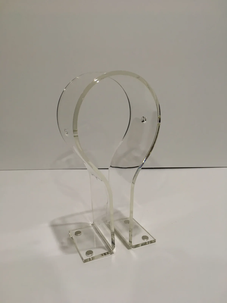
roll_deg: -0.6
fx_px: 254
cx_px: 114
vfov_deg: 61.7
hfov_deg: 48.2
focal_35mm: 29
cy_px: 152
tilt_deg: -15.3
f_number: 2.2
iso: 25
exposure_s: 1/33
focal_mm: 4.15
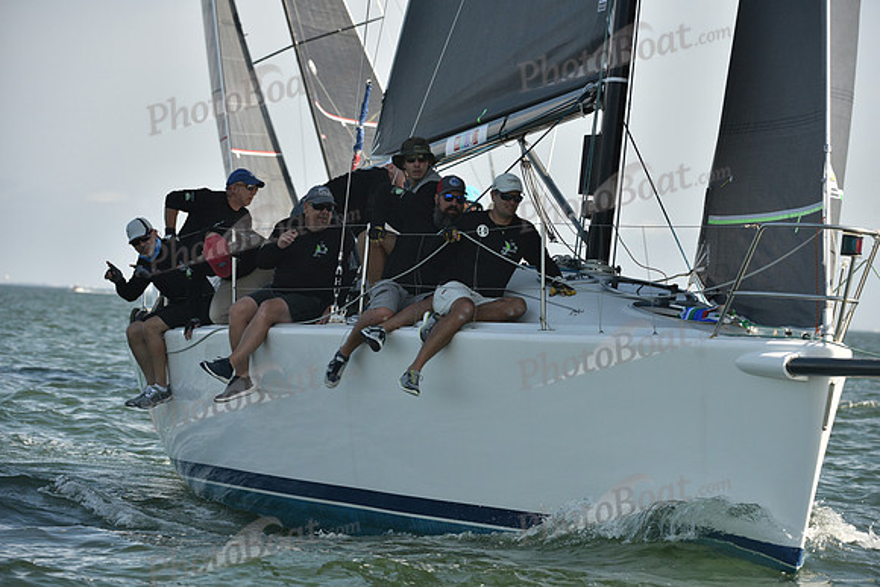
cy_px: 294
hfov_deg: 10.3
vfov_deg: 6.9
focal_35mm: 200
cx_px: 440
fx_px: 4890
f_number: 6.3
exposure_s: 1/1250
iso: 400
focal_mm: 200
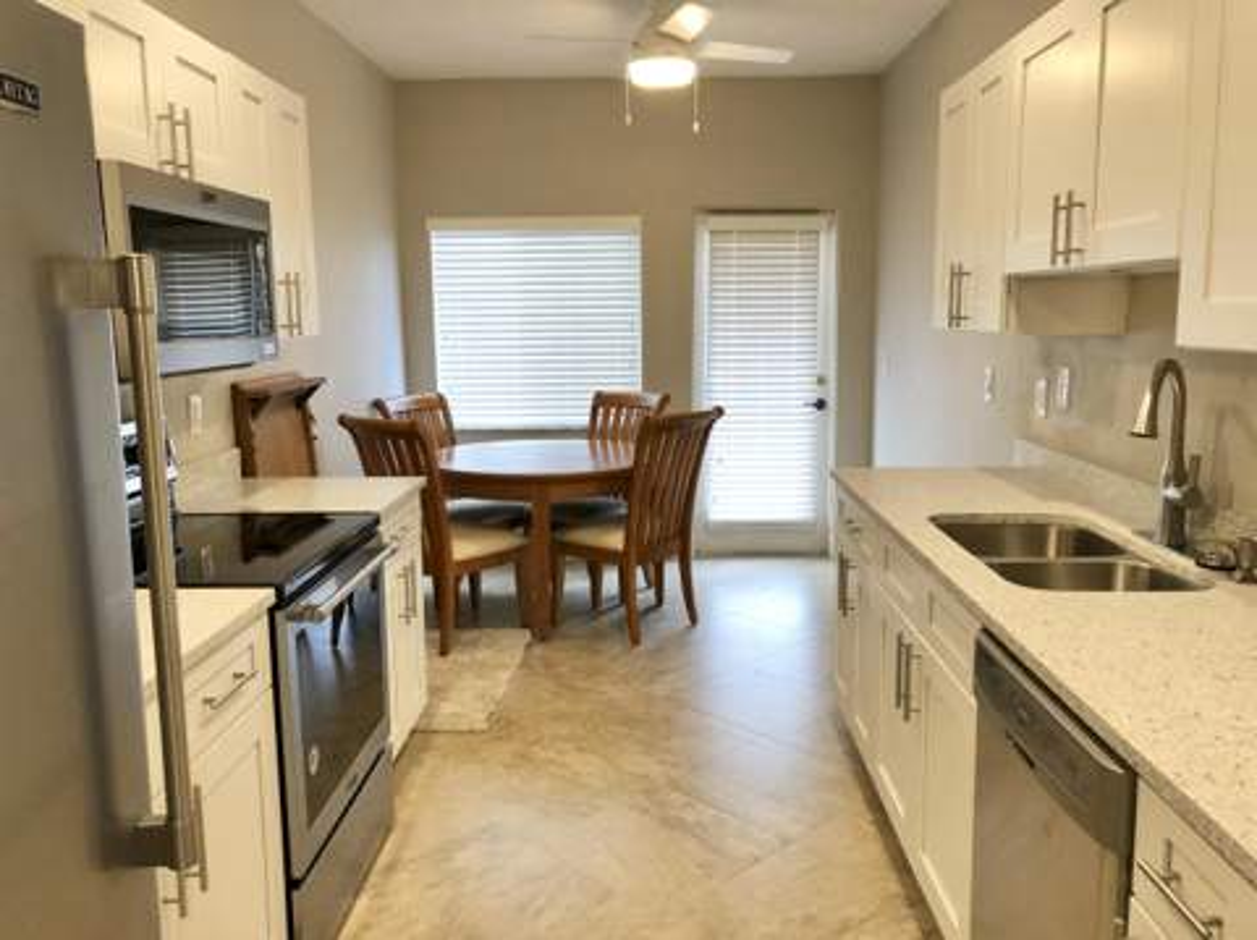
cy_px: 470
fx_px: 1016
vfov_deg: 49.7
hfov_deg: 63.5
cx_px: 628
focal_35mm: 28
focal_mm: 4
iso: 32
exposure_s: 1/30
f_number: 1.8
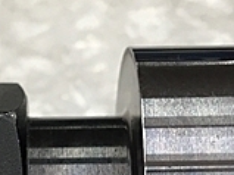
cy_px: 209
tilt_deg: -45.1
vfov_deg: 12.4
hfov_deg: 16.7
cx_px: 43
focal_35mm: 117
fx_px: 790
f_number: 2.2
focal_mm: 4.15
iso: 64
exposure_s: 1/30
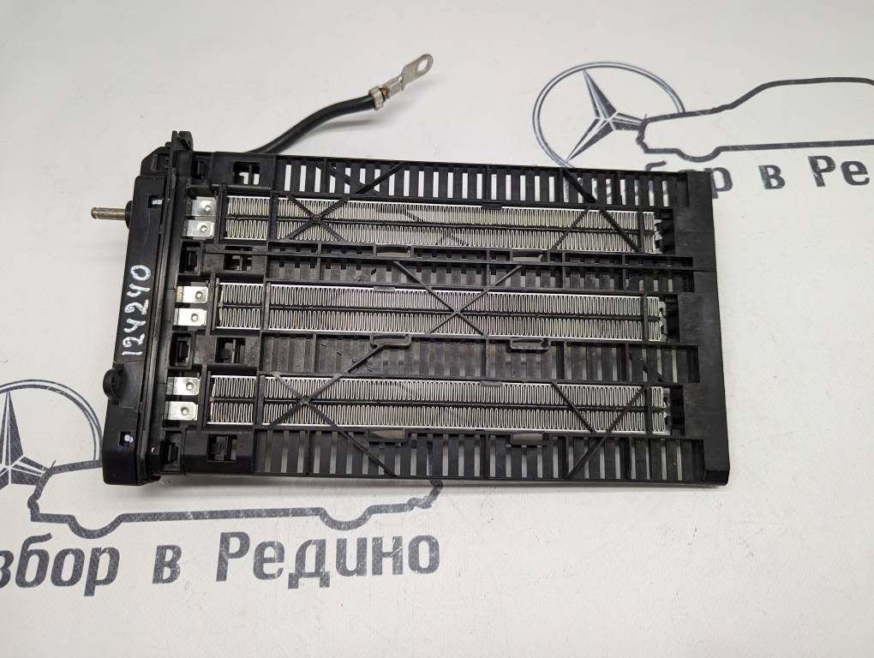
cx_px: 437
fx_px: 607
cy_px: 329
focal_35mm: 24
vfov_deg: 56.9
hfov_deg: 71.5
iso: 58
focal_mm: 6.81
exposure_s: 1/168
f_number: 1.85
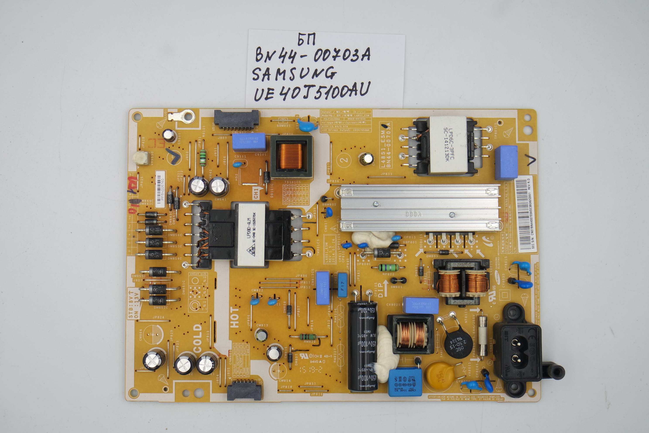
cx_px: 324
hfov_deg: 38.9
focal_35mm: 51
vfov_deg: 26.5
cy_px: 216
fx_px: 919
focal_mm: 19
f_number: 5
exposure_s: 1/125
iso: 160
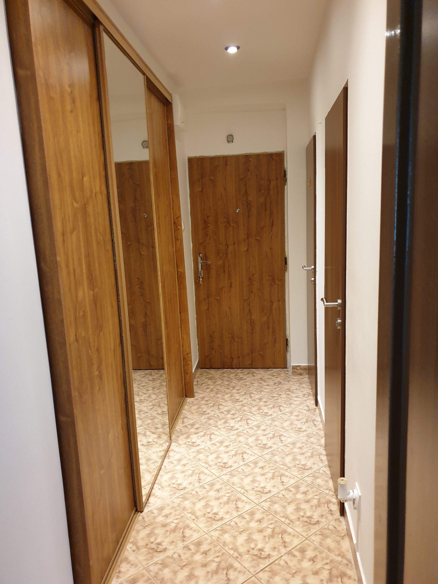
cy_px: 292
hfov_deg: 53.1
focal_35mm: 26
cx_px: 219
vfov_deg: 67.3
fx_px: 439
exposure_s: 1/50
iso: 320
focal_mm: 4.3
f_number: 1.5
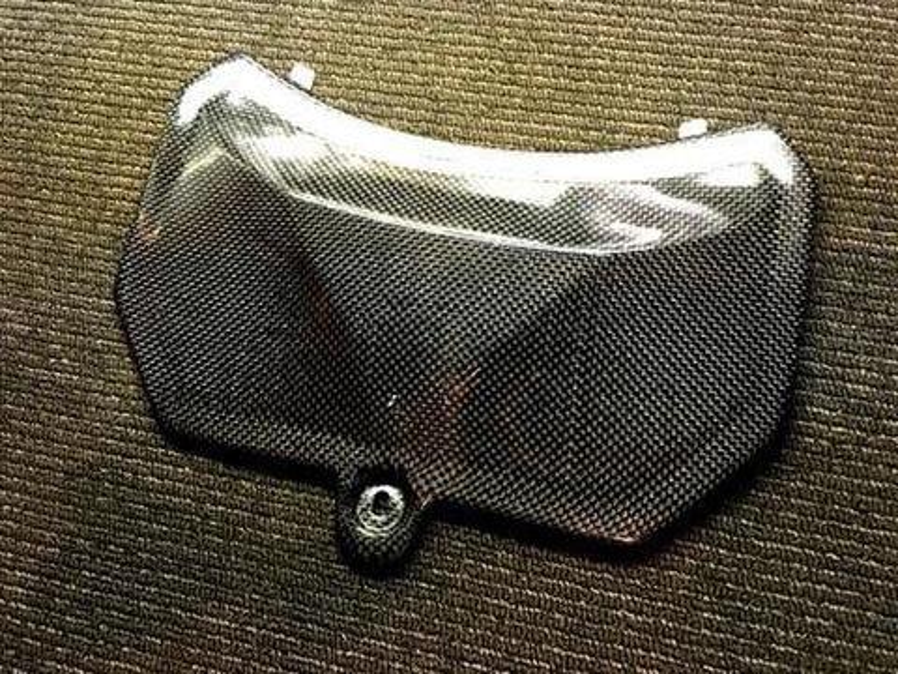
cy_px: 337
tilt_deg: -73.3
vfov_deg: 48.2
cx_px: 449
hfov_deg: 61.7
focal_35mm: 29
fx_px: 752
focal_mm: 4.15
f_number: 2.2
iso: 200
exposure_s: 1/30
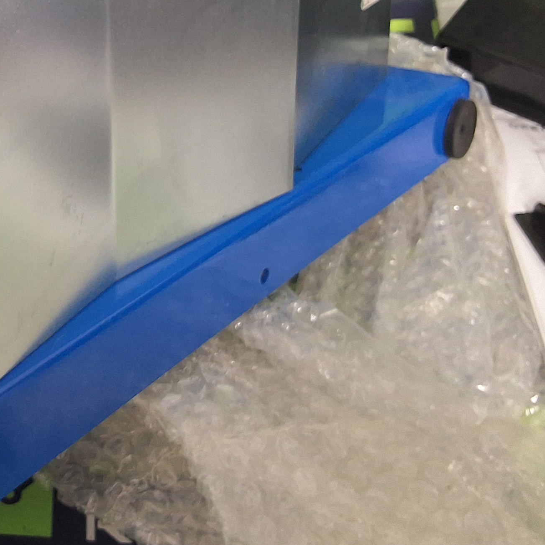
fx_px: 1104
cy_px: 116
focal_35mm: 62
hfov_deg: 25.8
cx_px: -43
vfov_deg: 27.2
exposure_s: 1/30
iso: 200
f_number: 1.9
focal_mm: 2.91
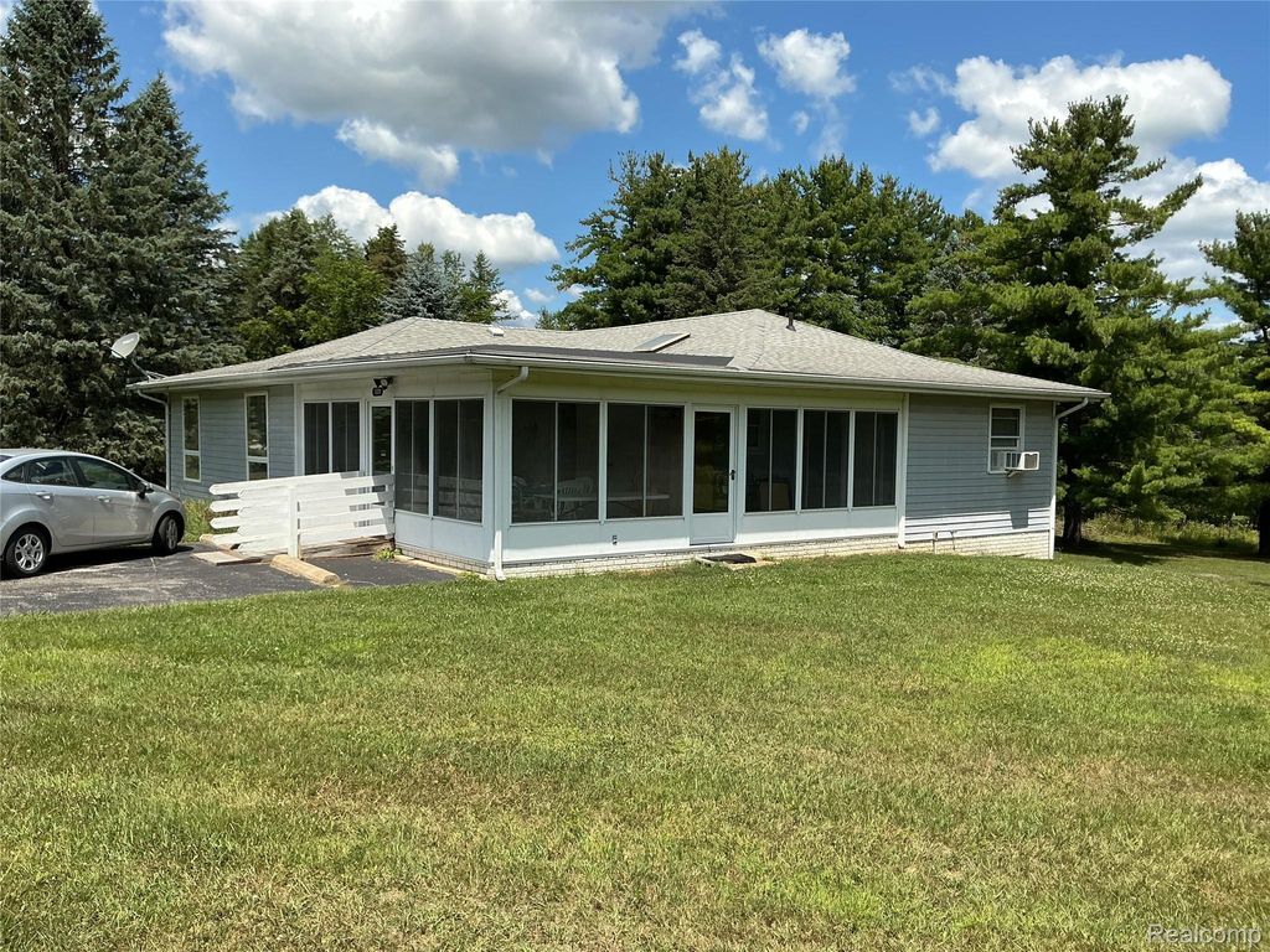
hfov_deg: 61.7
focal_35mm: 29
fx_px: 1064
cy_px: 476
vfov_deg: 48.2
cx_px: 635
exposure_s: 1/1848
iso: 25
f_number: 1.8
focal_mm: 3
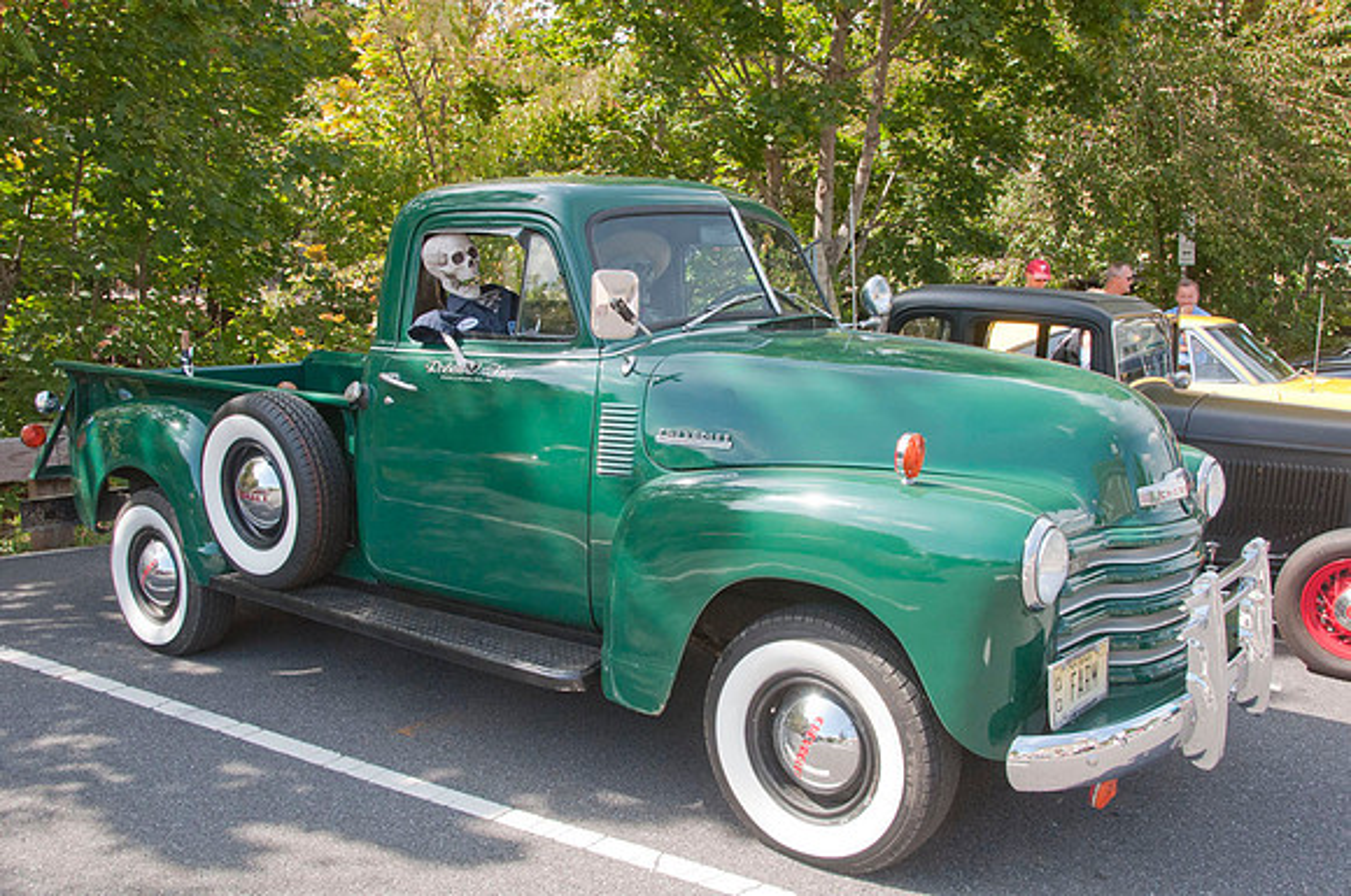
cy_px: 448
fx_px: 1237
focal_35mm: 33
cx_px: 676
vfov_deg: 39.9
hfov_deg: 57.3
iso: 800
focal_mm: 22
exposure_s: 1/400
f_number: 11
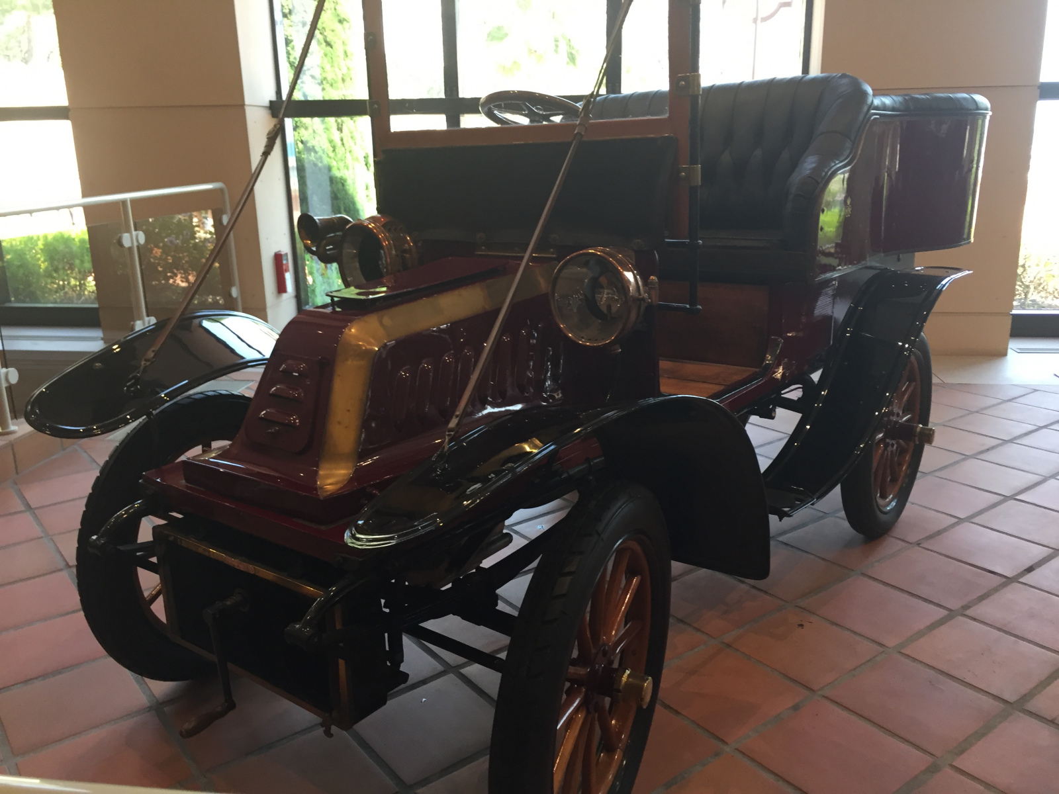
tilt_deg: -15.7
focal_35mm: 29
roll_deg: +0.3
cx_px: 530
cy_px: 397
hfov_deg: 61.7
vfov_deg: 48.2
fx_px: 887
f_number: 2.2
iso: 100
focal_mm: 4.15
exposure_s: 1/33
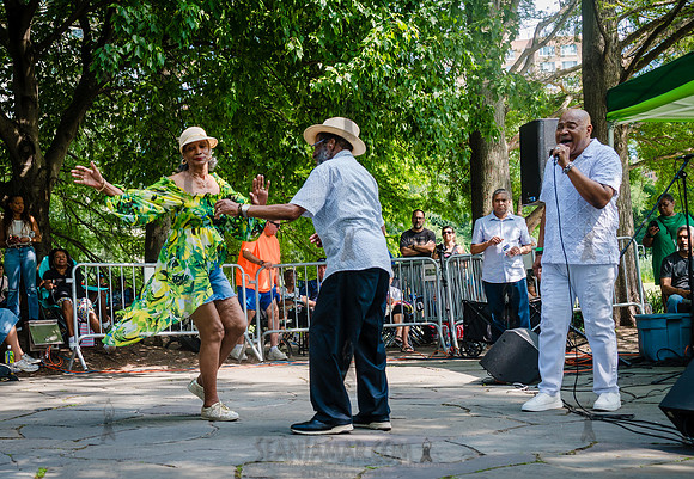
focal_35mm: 51
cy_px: 298
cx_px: 179
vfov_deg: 26.9
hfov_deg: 37.4
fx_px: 1001
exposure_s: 1/800
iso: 640
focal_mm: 35
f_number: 4
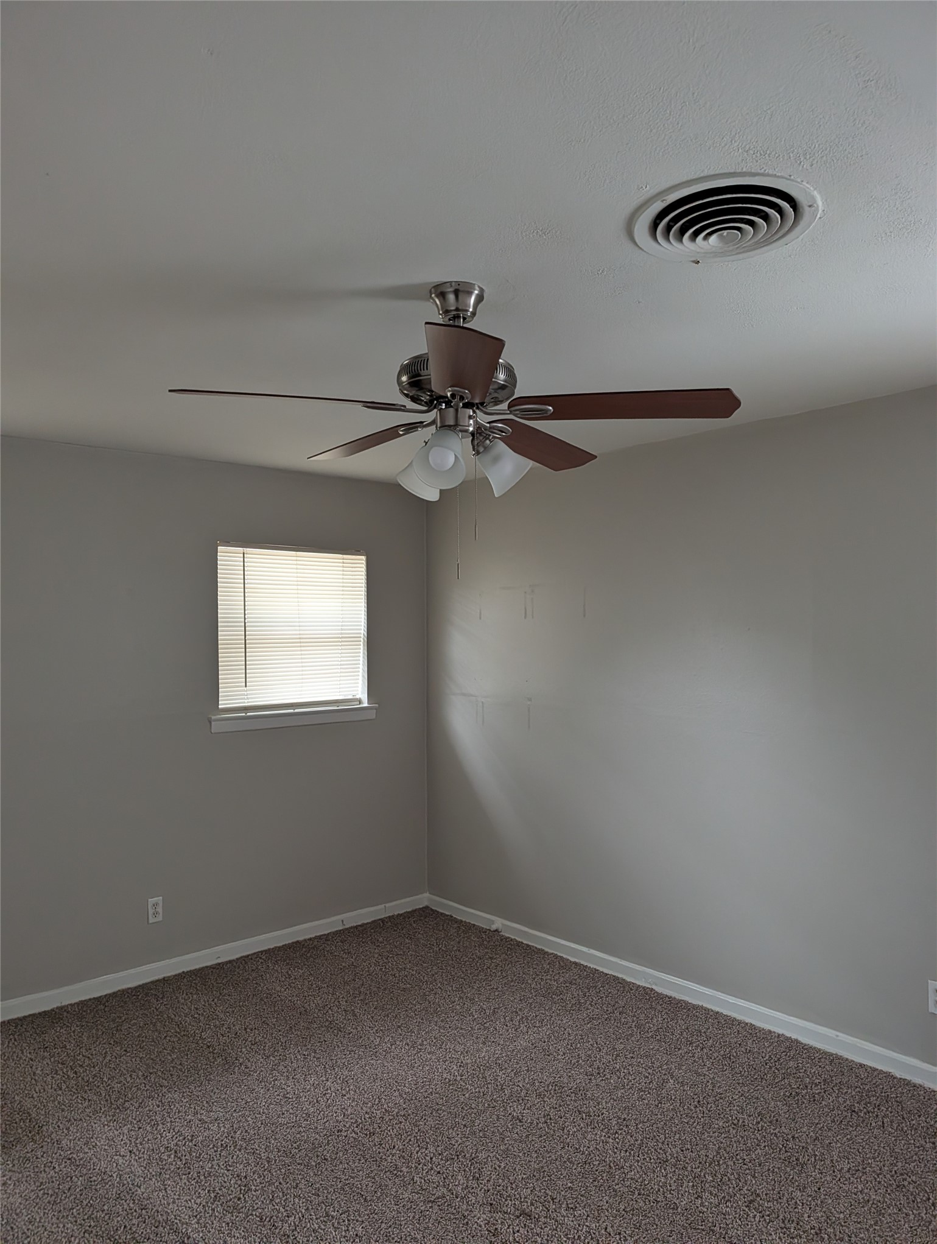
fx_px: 864
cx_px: 468
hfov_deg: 57.0
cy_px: 622
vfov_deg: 71.5
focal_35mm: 24
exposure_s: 1/65
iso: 1025
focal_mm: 6.9
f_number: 1.68
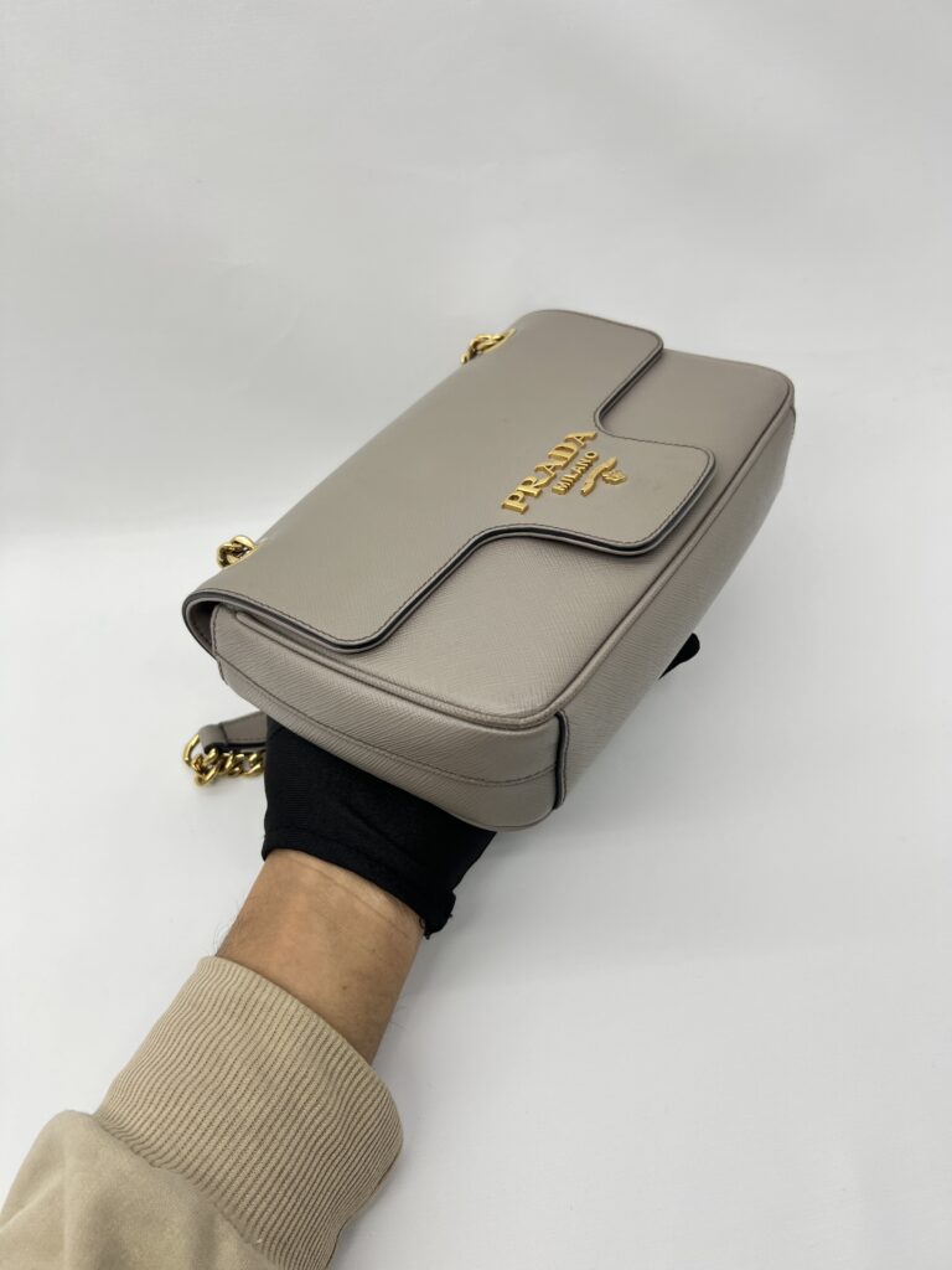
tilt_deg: -48.2
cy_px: 635
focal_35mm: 26
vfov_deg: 67.3
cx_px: 476
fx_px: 953
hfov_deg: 53.1
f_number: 1.5
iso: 32
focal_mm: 5.7
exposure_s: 1/105
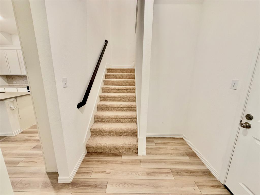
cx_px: 130
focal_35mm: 14
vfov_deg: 85.7
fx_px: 105
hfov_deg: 102.1
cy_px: 98
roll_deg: -0.5
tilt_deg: -11.9
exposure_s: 1/60
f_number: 2.2
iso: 200
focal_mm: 2.22
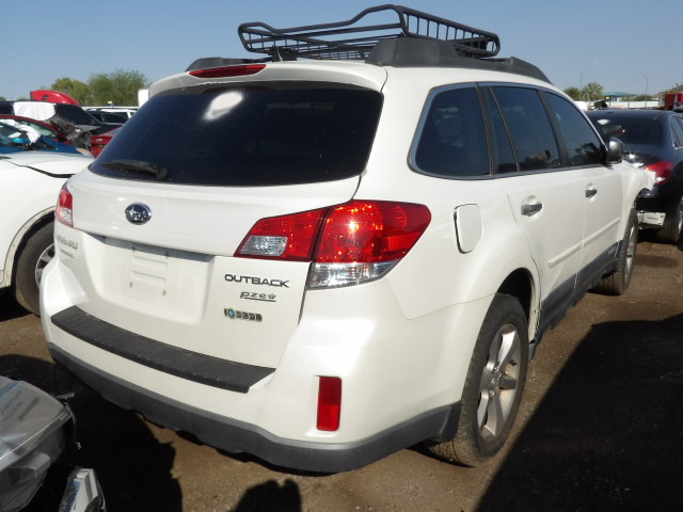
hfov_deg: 63.4
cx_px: 342
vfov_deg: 49.7
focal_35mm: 28
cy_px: 256
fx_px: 552
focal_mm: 5
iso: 100
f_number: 7.8
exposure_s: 1/384
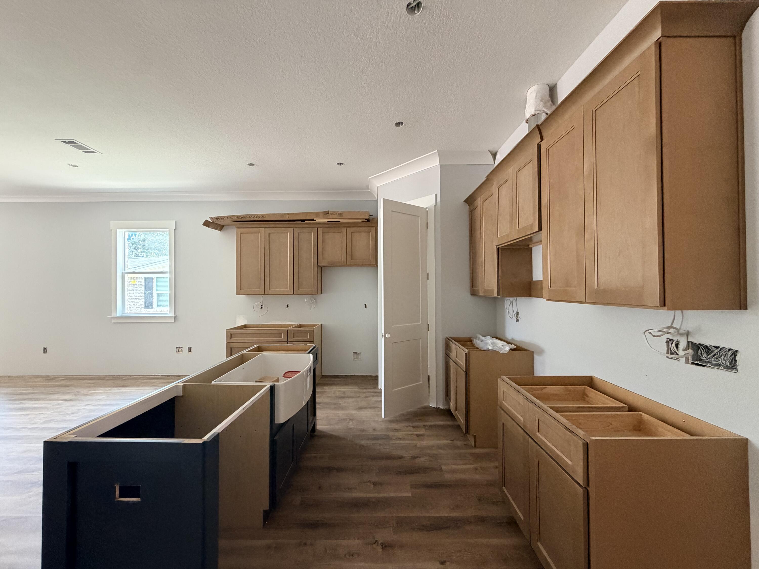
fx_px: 307
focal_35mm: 14
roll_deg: +0.7
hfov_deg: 102.1
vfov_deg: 85.7
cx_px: 380
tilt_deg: +0.6
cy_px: 284
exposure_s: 1/60
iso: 320
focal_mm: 2.22
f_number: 2.2
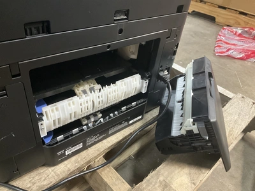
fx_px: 214
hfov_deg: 61.7
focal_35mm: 29
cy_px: 96
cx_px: 128
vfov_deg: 48.2
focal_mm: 3
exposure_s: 1/40
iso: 320
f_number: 1.8
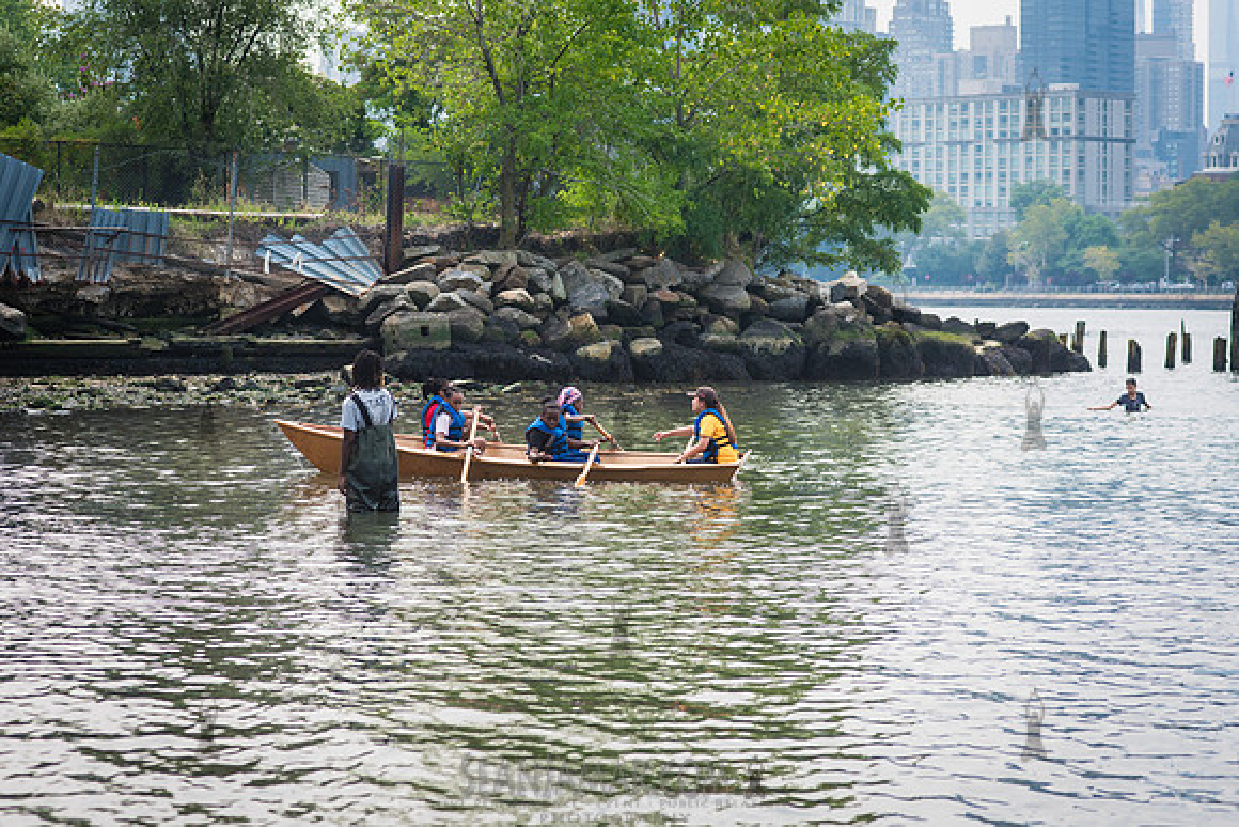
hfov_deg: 21.2
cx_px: 639
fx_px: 3313
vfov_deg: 14.2
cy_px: 451
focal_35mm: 96
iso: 250
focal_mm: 86
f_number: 4
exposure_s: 1/1000
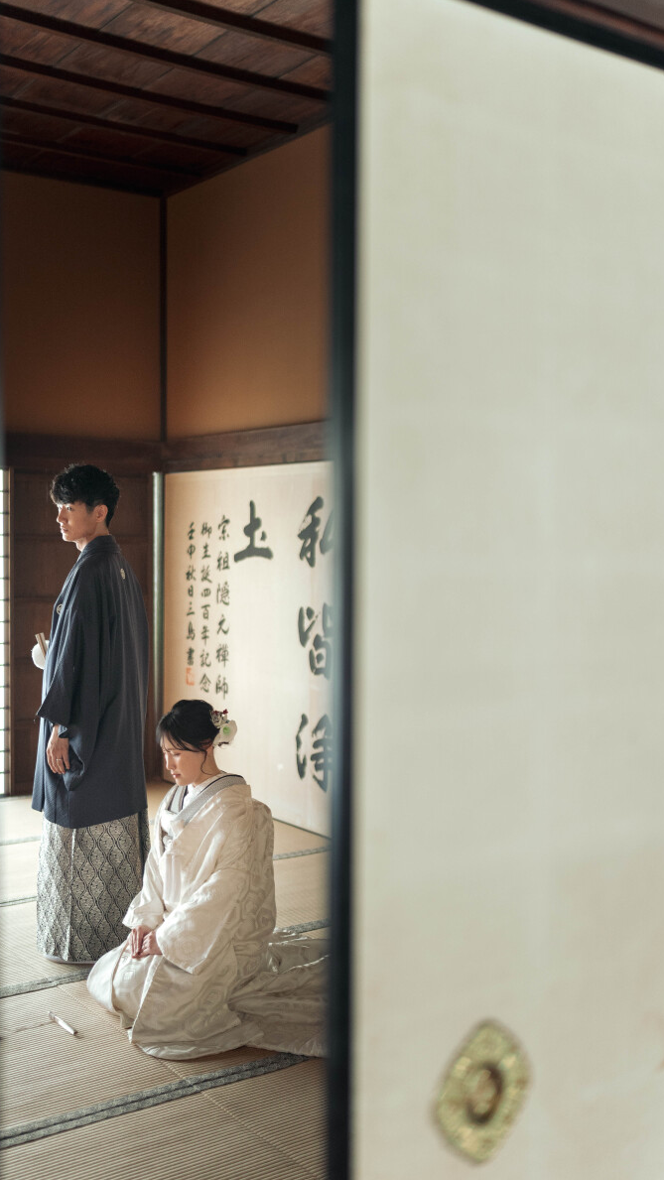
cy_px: 592
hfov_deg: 32.0
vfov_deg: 54.0
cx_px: 311
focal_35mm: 37
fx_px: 1158
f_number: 1.2
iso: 1600
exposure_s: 1/125
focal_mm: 35
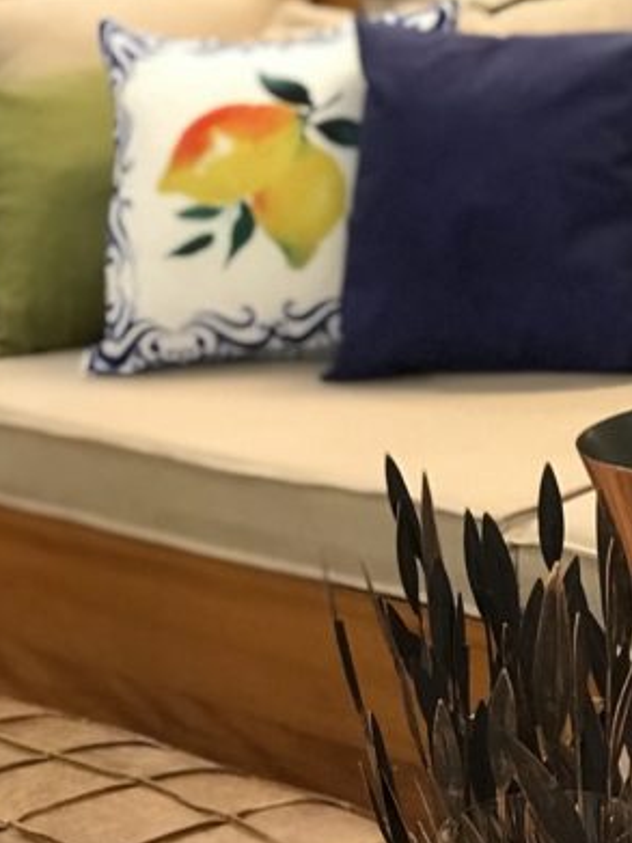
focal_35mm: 136
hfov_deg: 10.8
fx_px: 3312
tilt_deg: -21.8
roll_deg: +4.9
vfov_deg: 14.3
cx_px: 699
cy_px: 840
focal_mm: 6.6
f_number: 2.8
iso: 640
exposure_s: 1/60
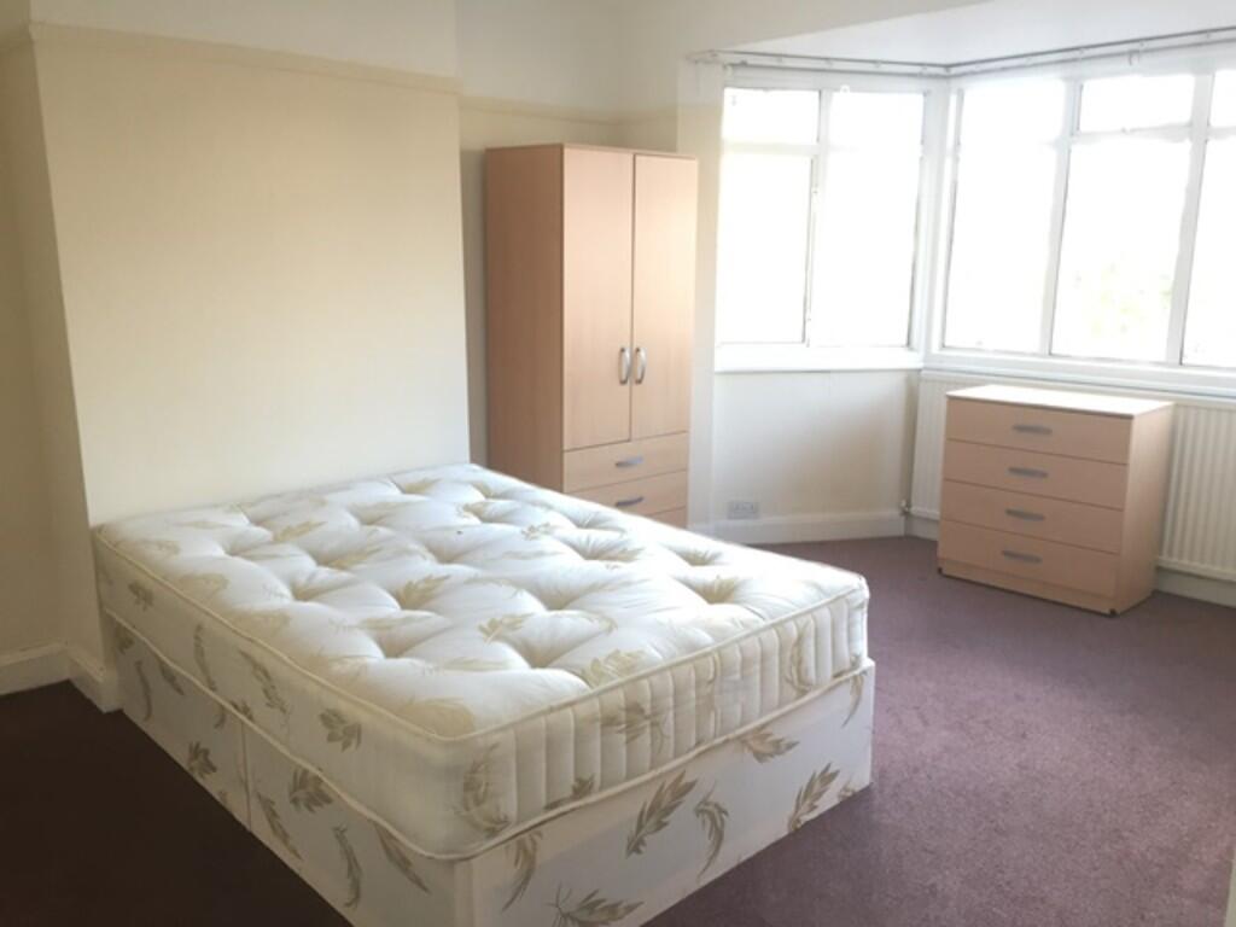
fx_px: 1035
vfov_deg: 48.2
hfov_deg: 61.7
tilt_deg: -11.5
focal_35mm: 29
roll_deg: -1.4
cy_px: 464
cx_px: 618
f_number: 2.2
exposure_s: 1/33
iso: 80
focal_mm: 4.15
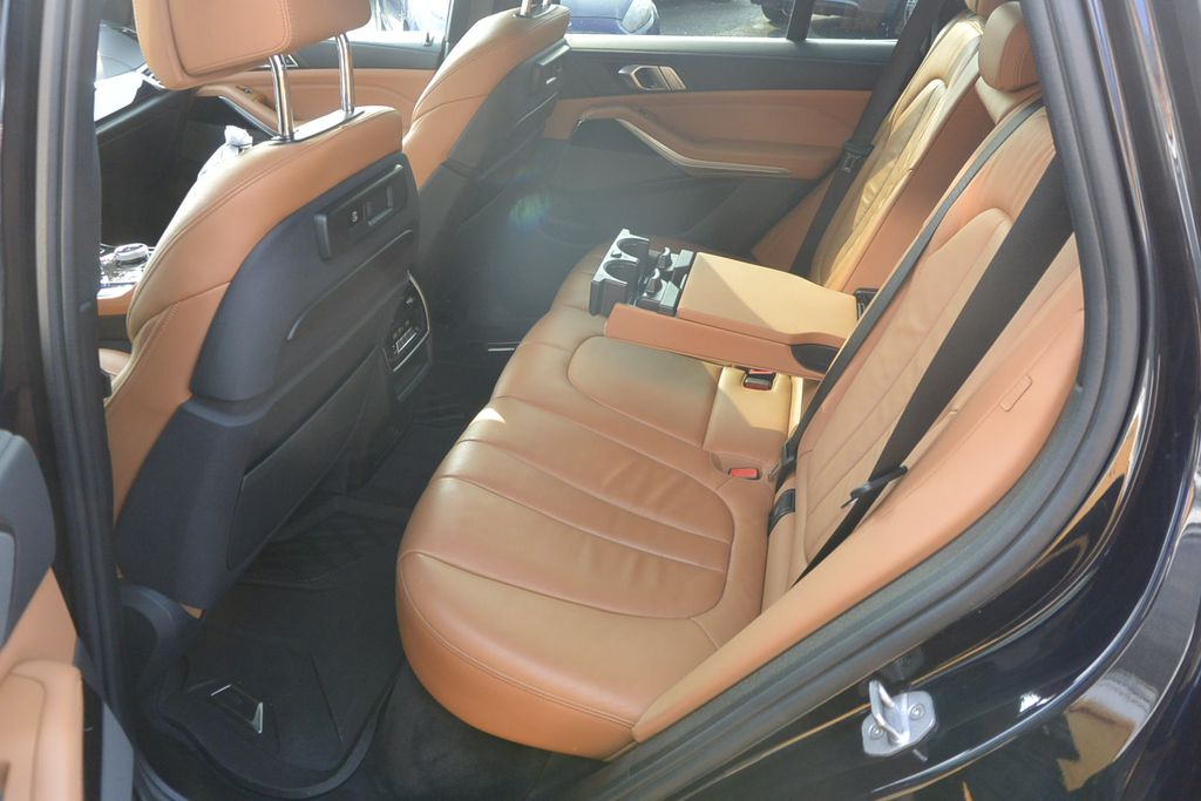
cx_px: 600
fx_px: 901
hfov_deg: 67.4
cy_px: 400
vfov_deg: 47.9
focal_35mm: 27
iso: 200
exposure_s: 1/160
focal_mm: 10
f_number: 3.5
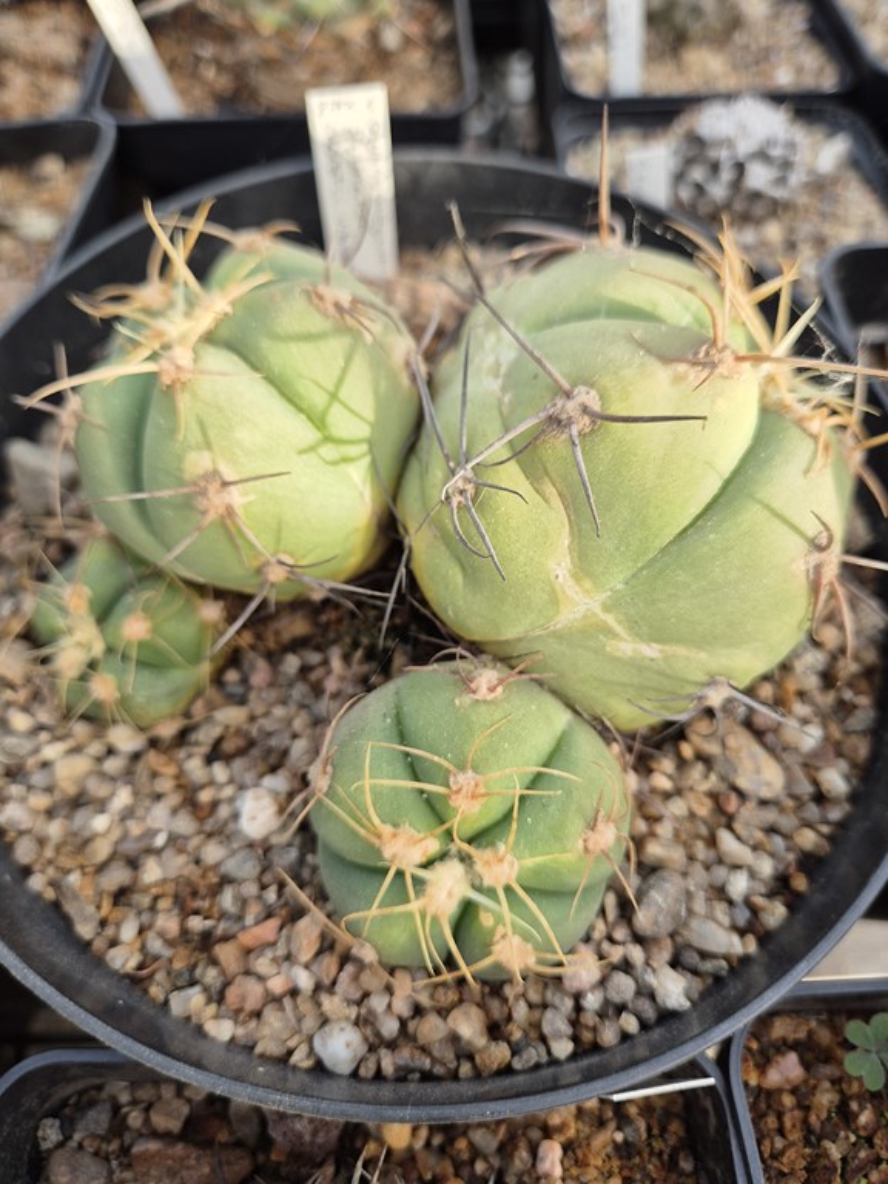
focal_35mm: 23
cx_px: 444
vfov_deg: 73.9
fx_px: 787
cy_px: 592
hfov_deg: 58.9
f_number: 1.8
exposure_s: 1/180
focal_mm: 5.4
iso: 64
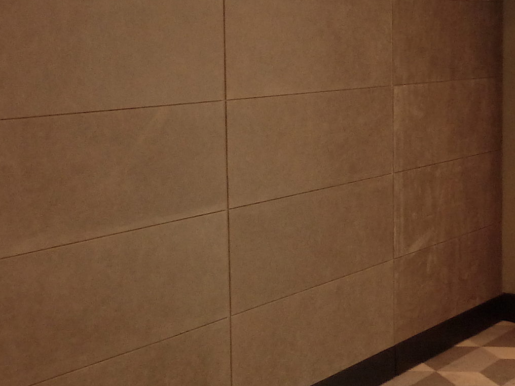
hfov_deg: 30.6
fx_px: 937
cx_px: 312
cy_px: 114
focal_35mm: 63
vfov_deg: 23.1
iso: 320
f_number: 3.3
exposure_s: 1/30
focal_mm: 4.1
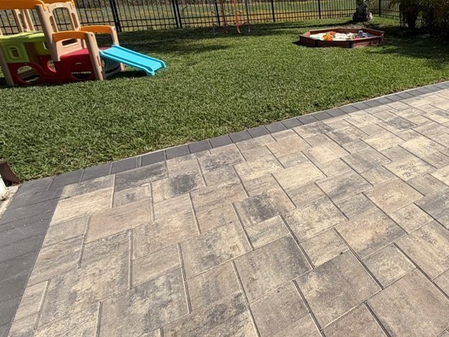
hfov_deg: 57.8
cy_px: 81
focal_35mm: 26
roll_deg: +0.2
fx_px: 337
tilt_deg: -15.9
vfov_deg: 50.7
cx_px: 403
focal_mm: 2.22
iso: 20
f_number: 2.2
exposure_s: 1/985
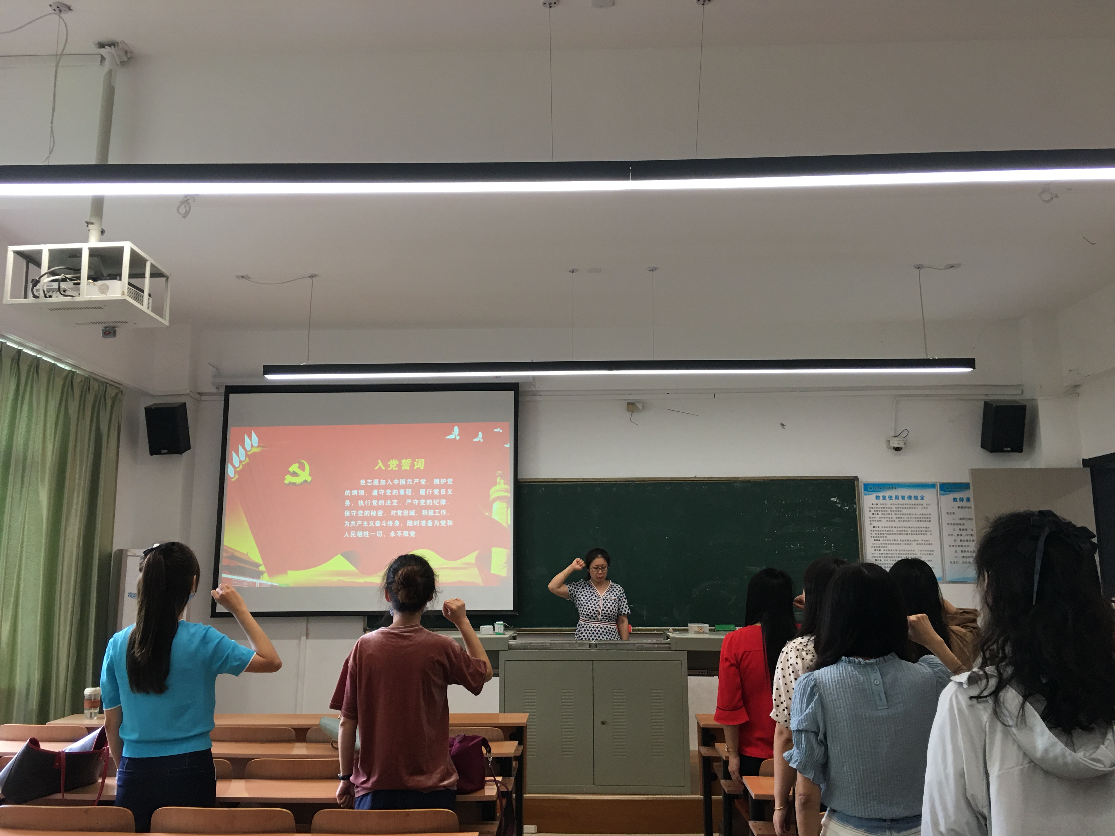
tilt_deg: +11.2
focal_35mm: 29
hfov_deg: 61.7
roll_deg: -0.9
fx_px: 934
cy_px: 418
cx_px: 558
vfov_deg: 48.2
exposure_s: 1/33
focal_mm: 4.15
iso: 50
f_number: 2.2
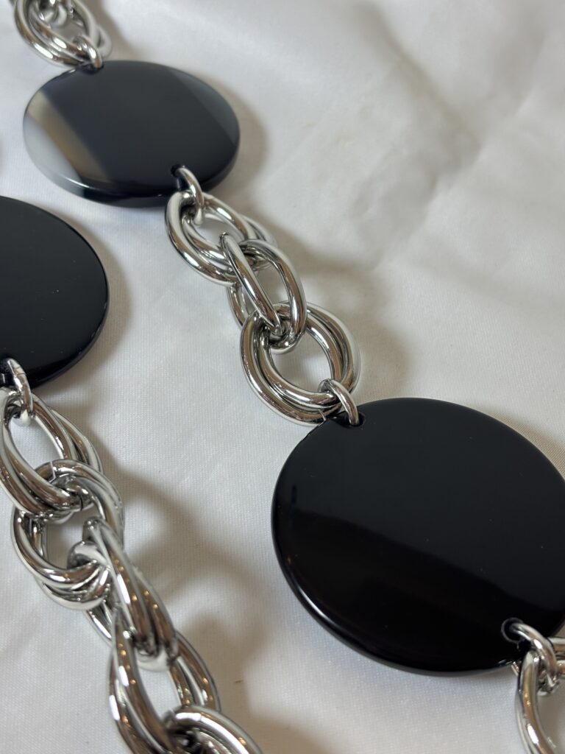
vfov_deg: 36.8
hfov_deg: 28.0
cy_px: 377
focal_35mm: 52
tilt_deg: -51.1
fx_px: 1132
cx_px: 282
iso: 32
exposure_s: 1/100
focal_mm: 5.96
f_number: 1.6
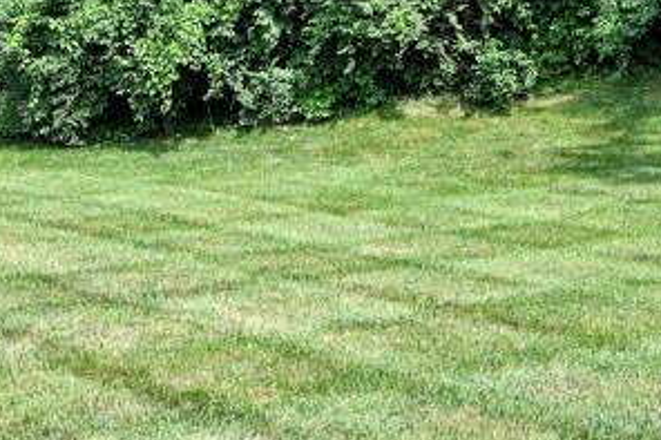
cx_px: 308
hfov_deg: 28.5
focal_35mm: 71
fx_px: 1303
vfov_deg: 18.7
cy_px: 20
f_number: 5.6
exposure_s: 1/250
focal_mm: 14
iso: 100
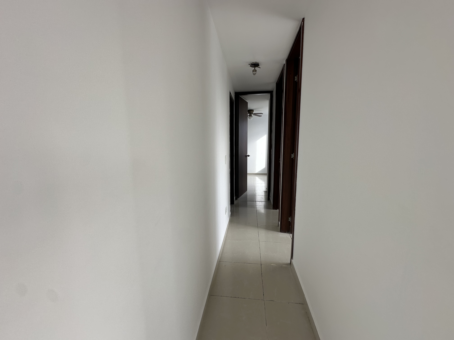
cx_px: 227
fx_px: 184
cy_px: 170
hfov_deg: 102.1
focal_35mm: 14
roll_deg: -0.3
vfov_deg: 85.7
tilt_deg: -7.7
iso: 40
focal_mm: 2.22
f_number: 2.2
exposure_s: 1/191
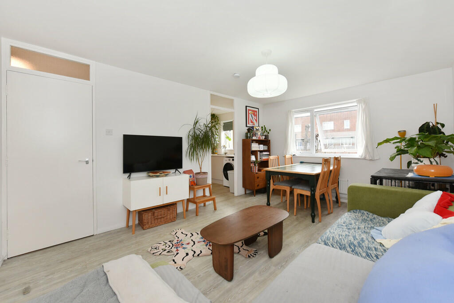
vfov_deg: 81.3
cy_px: 152
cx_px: 227
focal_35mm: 14
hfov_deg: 104.2
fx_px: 177
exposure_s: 1/30
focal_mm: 14
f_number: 8
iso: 320
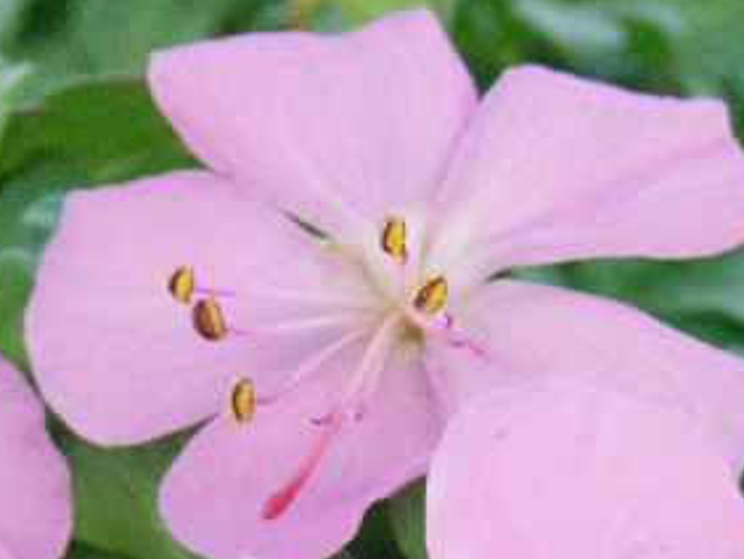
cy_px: 752
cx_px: 66
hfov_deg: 5.8
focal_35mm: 339
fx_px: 7290
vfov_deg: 4.4
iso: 3200
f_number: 11
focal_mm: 55
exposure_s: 1/500
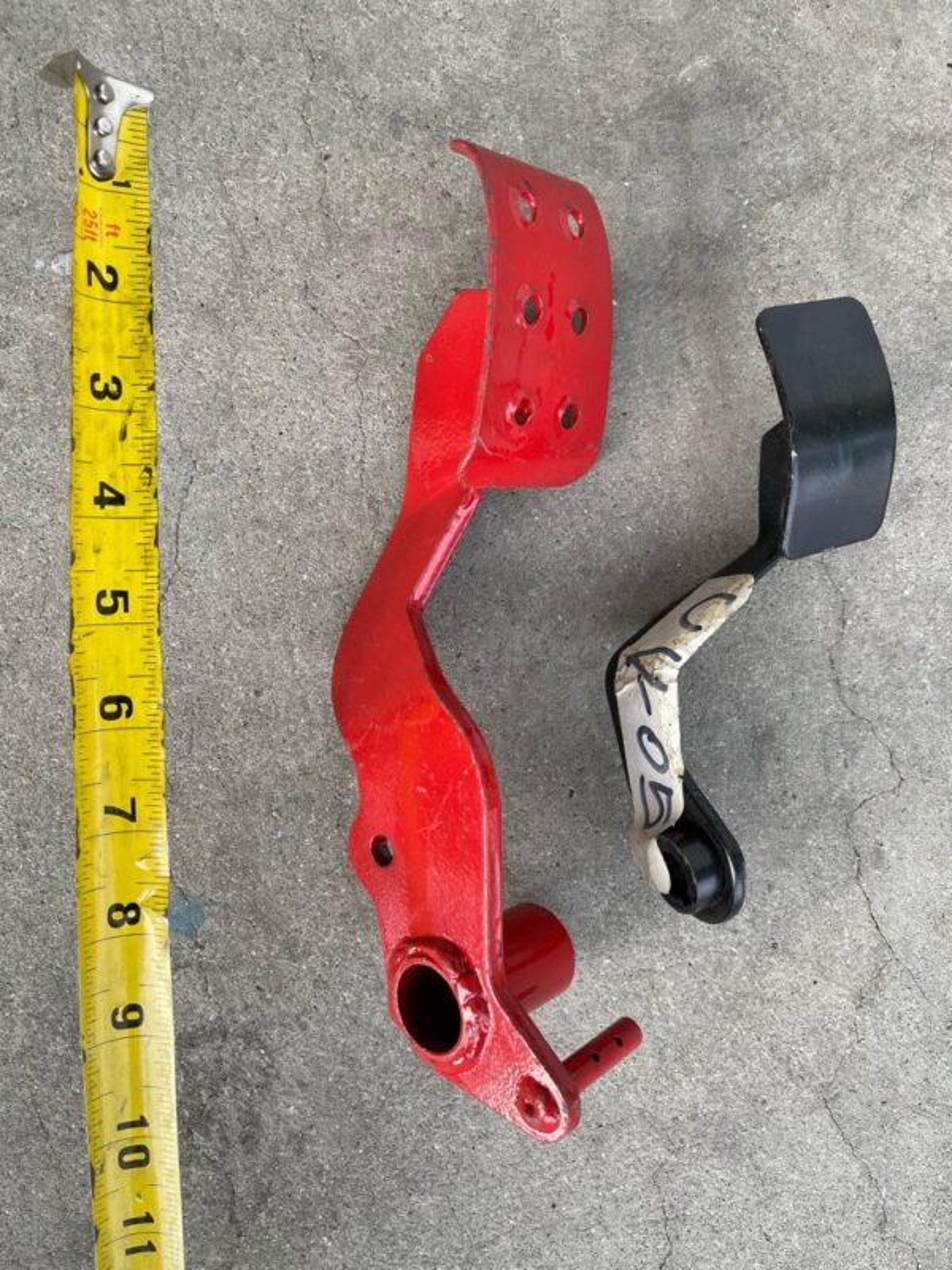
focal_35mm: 26
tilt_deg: -87.7
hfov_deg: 53.1
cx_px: 476
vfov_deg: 67.3
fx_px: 953
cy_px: 635
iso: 32
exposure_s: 1/305
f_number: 1.6
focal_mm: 5.1
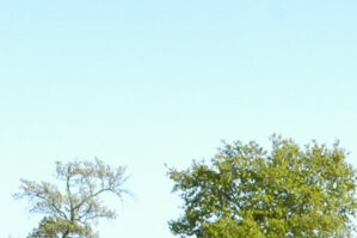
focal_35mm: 262
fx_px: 2597
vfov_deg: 5.2
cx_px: 411
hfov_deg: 7.8
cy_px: 449
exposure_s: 1/400
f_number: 10
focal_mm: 34
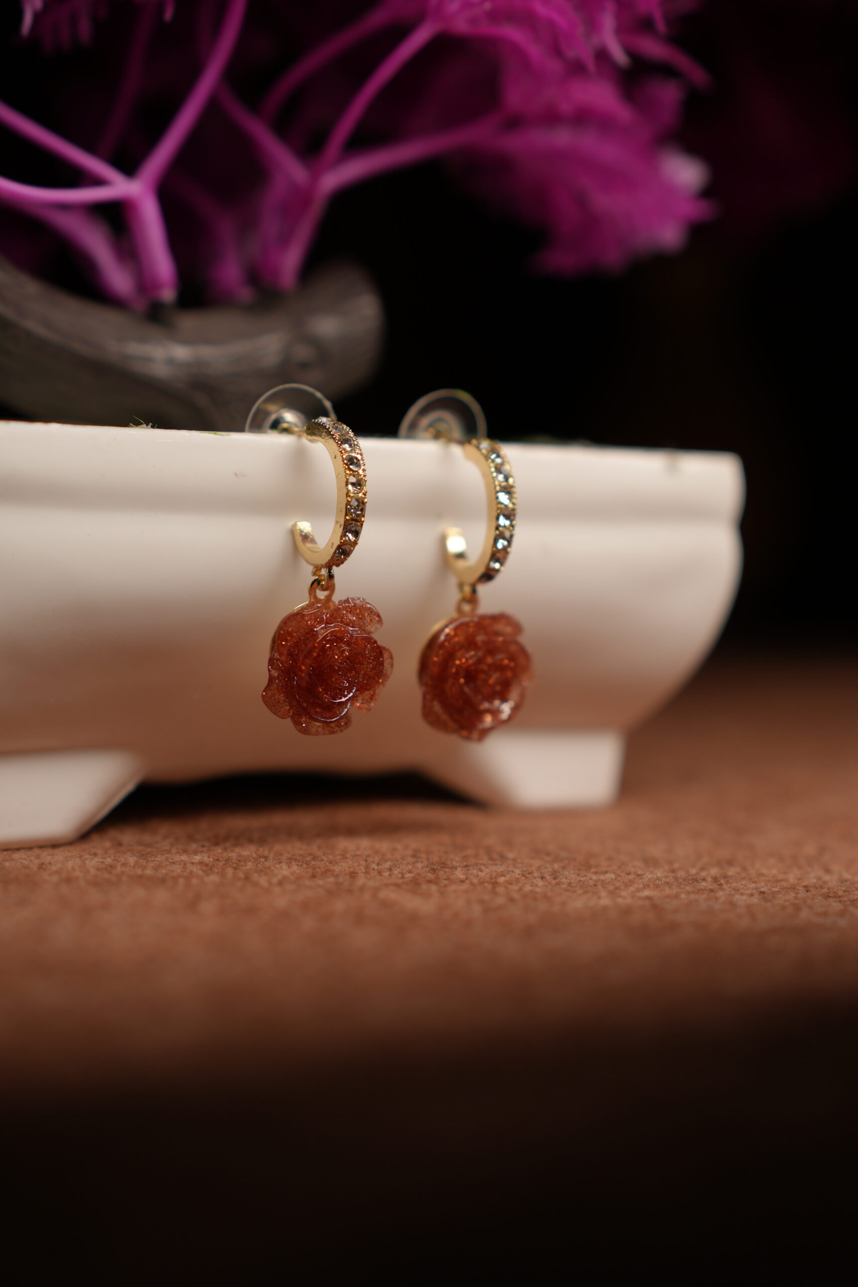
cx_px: 429
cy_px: 644
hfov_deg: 26.0
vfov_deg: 38.2
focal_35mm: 52
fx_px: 1859
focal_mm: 35
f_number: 2.8
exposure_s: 1/100
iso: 100
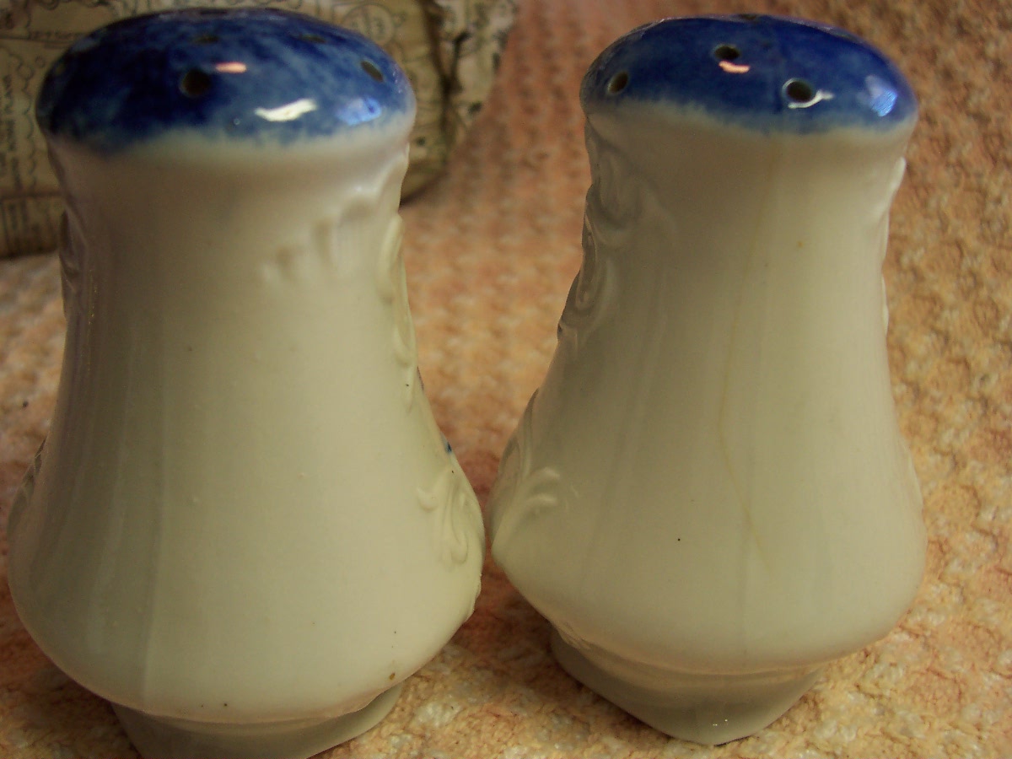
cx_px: 506
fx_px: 1082
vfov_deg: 38.7
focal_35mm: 37
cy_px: 380
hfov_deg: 50.1
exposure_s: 1/90
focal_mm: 5.6
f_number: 2.8
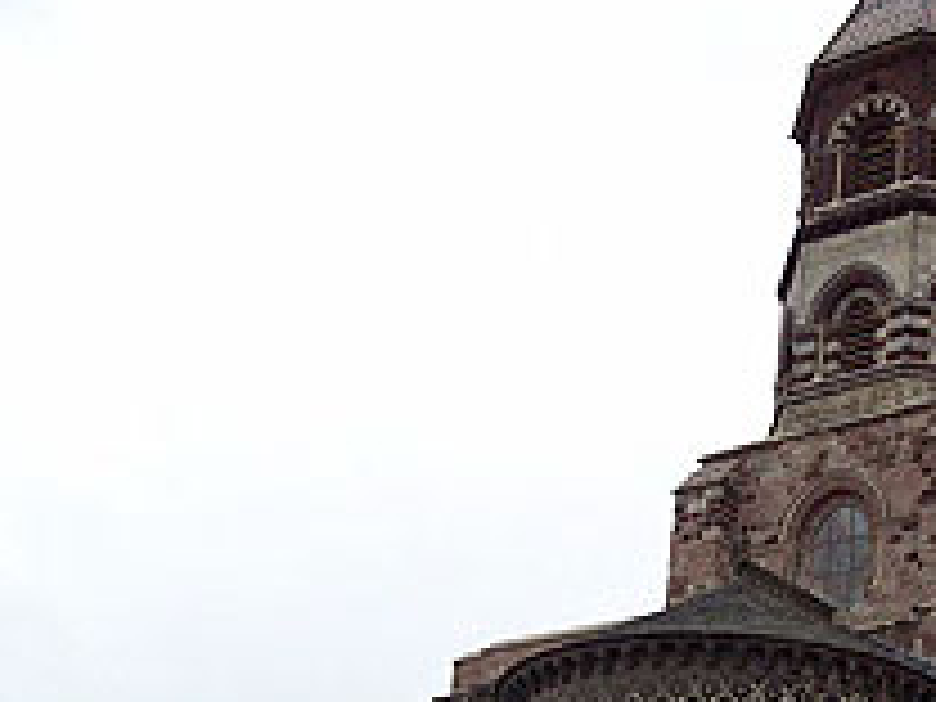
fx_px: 2109
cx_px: 891
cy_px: 554
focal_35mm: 78
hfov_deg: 24.1
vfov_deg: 18.7
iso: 80
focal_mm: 6
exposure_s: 1/523
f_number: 2.7
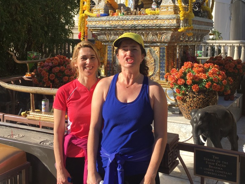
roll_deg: +0.2
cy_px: 61
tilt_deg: -3.3
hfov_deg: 41.2
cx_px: 121
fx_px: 326
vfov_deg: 31.3
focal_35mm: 46
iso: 25
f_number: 2.2
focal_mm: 4.15
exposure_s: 1/1083
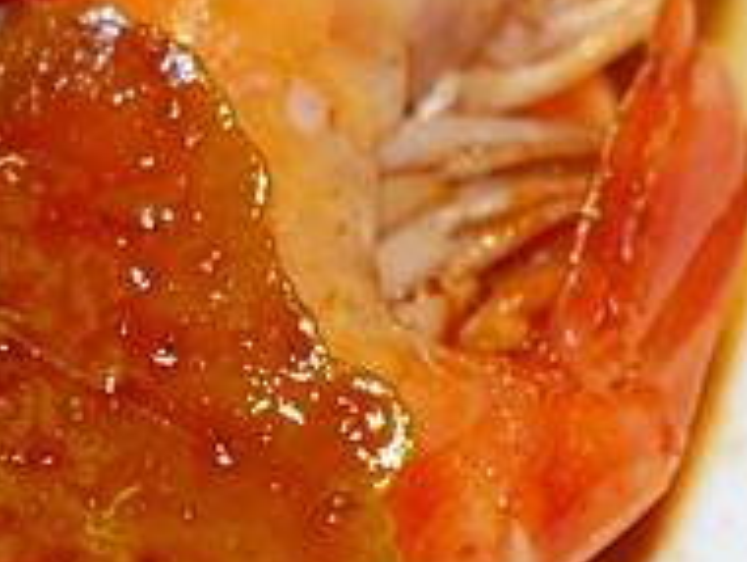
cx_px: -499
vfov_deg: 5.6
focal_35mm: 263
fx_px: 5683
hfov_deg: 7.3
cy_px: -49
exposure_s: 1/125
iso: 200
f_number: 1.8
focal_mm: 25
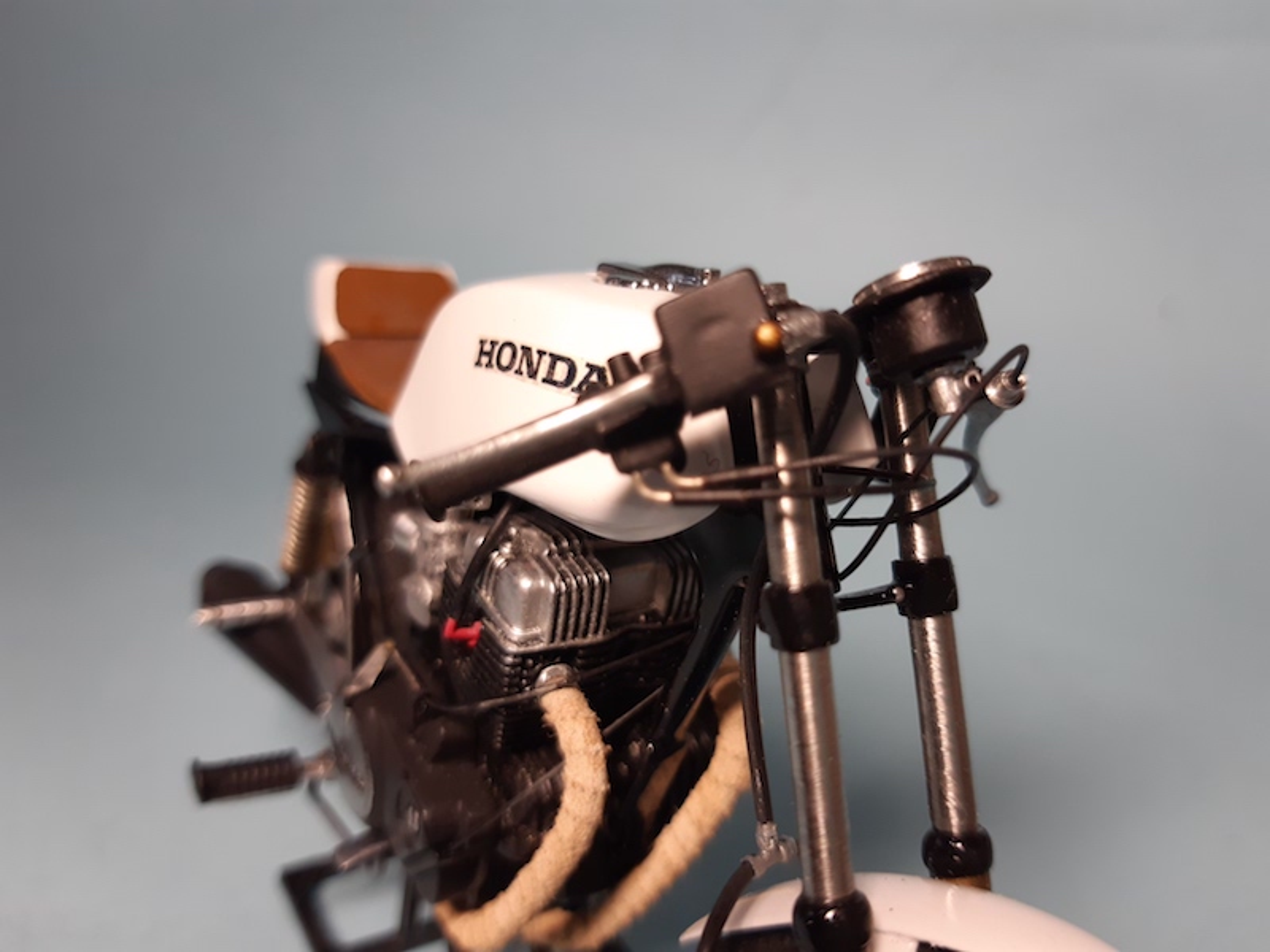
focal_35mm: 26
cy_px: 476
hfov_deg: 67.3
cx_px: 635
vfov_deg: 53.1
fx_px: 954
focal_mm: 3.92
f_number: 1.7
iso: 50
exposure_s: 1/50
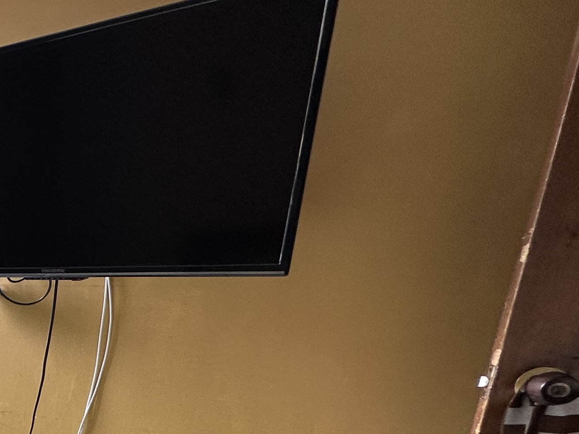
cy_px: 465
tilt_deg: -13.5
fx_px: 719
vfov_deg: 30.4
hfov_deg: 28.0
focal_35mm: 43
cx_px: -303
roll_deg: -0.7
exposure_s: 1/99
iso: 50
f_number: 2.2
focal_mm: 2.22
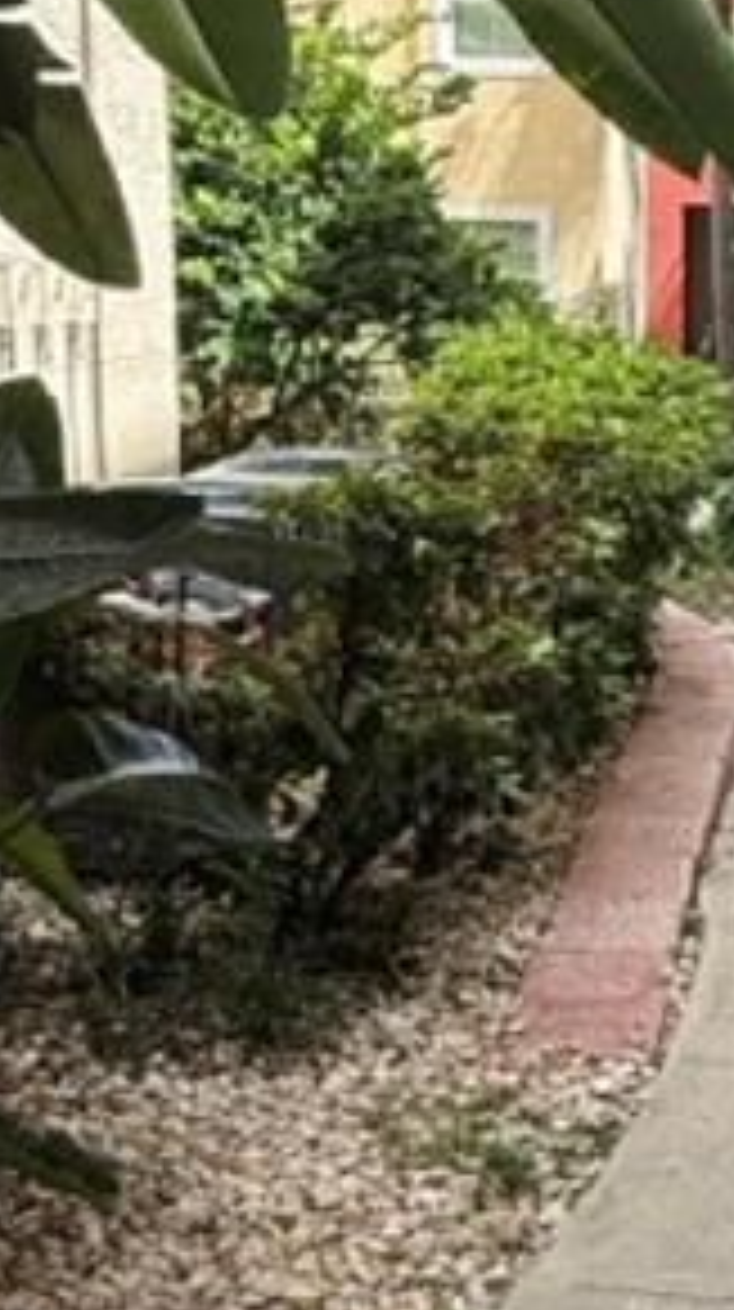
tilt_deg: -12.7
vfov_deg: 33.3
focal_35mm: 63
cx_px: 856
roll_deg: -2.1
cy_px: 756
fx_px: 2187
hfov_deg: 18.2
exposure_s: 1/590
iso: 64
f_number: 2.2
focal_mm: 2.22
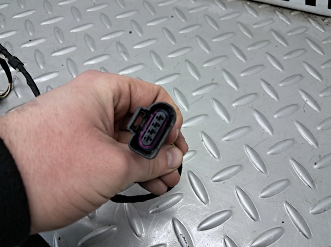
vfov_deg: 51.3
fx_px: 258
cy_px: 124
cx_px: 166
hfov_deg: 65.4
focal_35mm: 27
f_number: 1.8
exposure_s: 1/50
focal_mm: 4
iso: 100
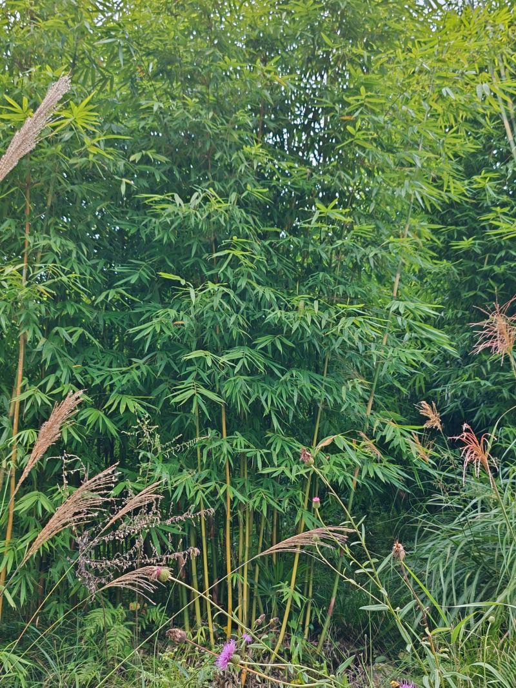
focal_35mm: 44
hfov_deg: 32.9
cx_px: 258
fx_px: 875
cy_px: 344
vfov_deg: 43.0
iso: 100
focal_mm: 6.12
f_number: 1.9
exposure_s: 1/100
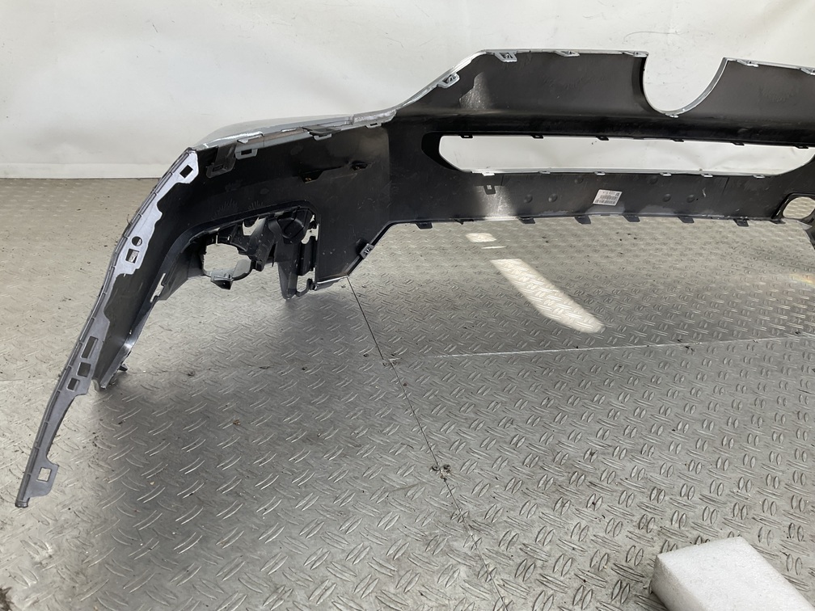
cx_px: 408
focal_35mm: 29
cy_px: 306
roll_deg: -6.3
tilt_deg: -25.2
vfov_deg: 48.2
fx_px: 683
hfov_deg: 61.7
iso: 20
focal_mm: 3
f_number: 1.8
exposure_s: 1/120
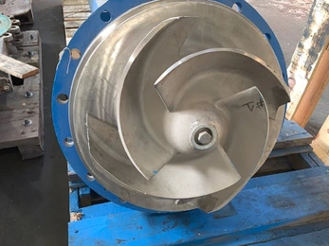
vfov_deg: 46.7
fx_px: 285
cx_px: 145
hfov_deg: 59.8
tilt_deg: -37.4
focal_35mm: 30
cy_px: 107
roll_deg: -2.5
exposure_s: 1/31
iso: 50
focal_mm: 4.25
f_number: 1.8
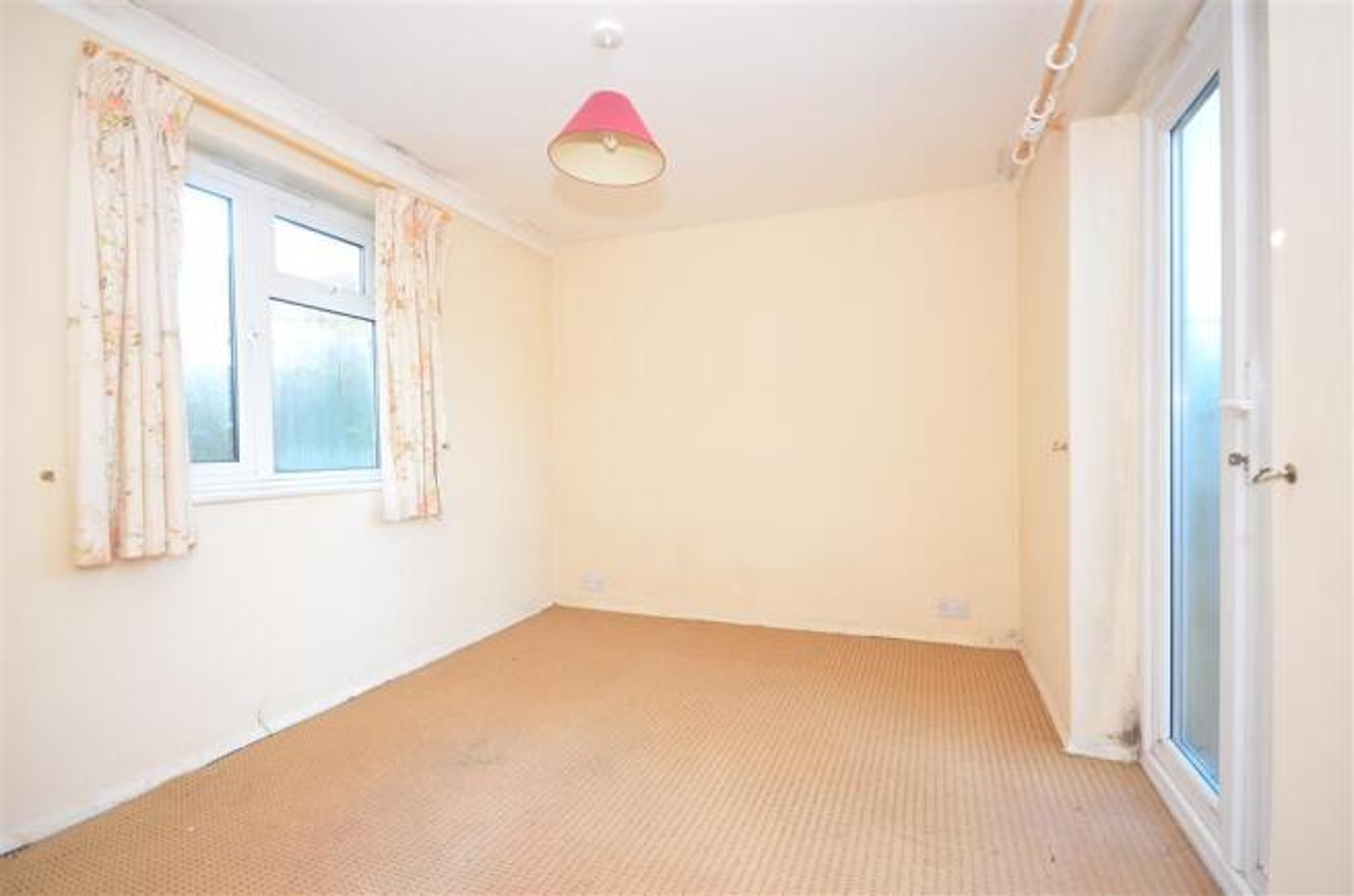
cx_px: 677
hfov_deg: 92.6
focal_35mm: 17
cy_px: 448
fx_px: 647
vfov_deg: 69.4
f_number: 5.6
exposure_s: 1/8
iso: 200
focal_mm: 11.5
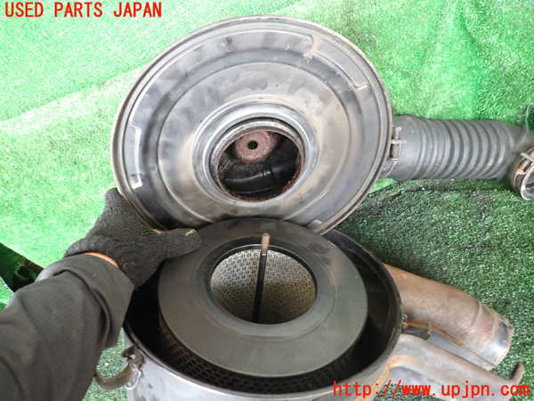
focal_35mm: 25
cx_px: 267
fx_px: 386
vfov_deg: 54.9
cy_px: 200
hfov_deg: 69.4
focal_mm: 4.5
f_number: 2
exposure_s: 1/30
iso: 250
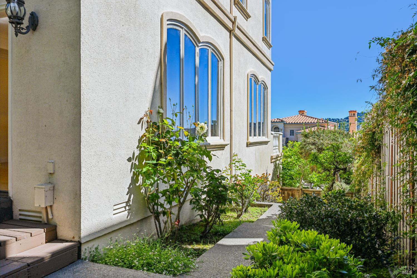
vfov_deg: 46.4
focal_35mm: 28
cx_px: 208
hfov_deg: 65.5
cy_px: 139
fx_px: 324
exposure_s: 1/800
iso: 800
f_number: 13
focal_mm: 28
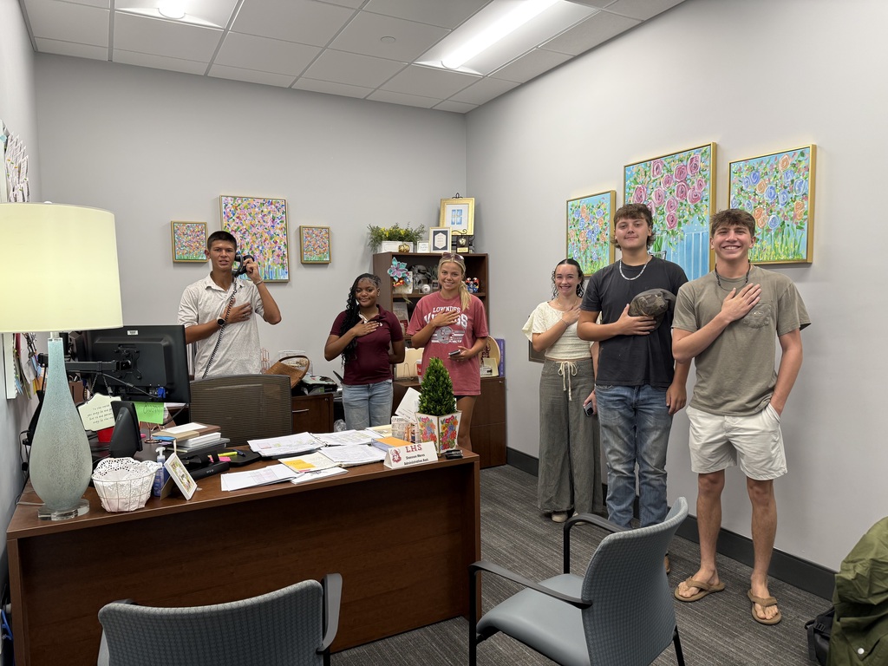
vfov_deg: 56.8
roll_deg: +0.7
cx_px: 444
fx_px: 616
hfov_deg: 71.6
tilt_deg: -3.5
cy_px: 333
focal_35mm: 24
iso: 125
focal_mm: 6.76
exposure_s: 1/120
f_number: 1.78
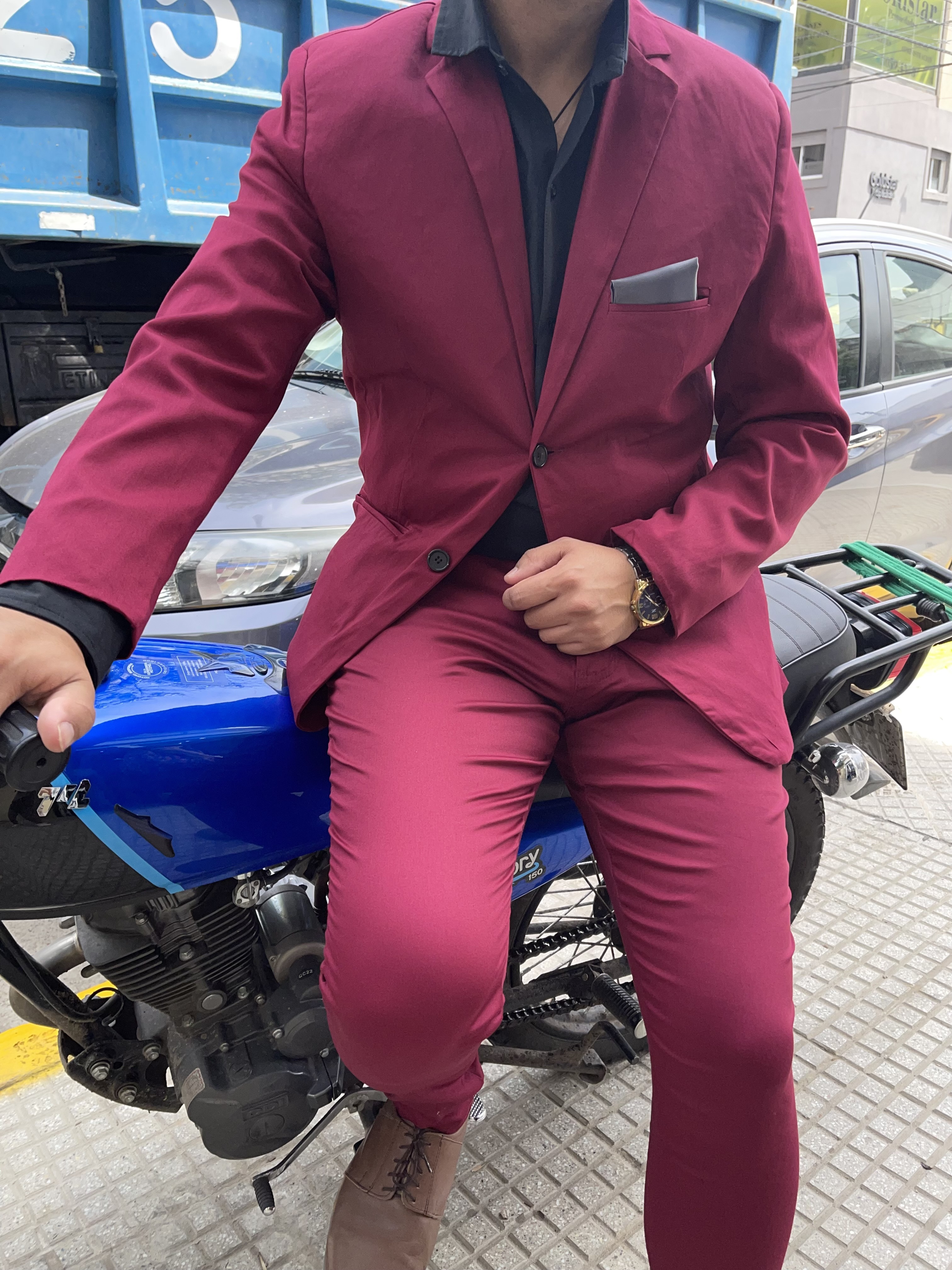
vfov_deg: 67.3
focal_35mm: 26
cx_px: 476
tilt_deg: -16.1
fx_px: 953
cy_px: 635
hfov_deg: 53.1
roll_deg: +1.3
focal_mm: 5.1
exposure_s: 1/848
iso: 32
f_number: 1.6
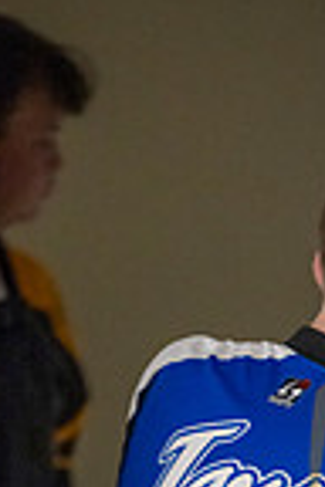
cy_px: 558
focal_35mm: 625
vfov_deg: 3.3
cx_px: 488
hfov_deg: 2.2
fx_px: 8463
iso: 4000
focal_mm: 200
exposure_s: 1/1000
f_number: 2.8
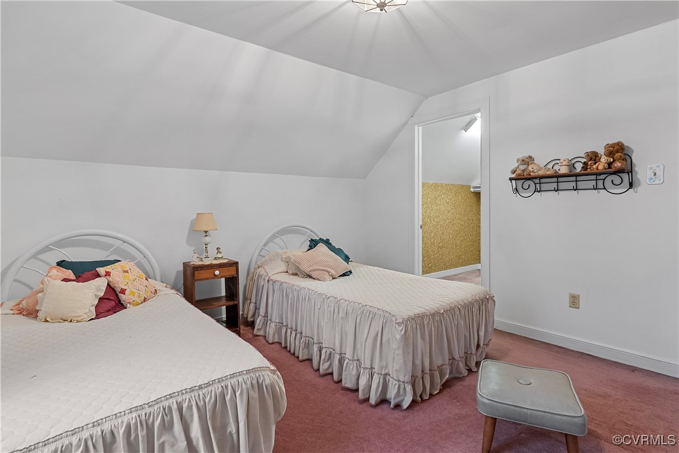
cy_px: 226
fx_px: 330
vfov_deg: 68.9
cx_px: 340
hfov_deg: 91.6
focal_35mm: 18
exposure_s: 1/1.25
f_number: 8
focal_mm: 17.5
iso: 800
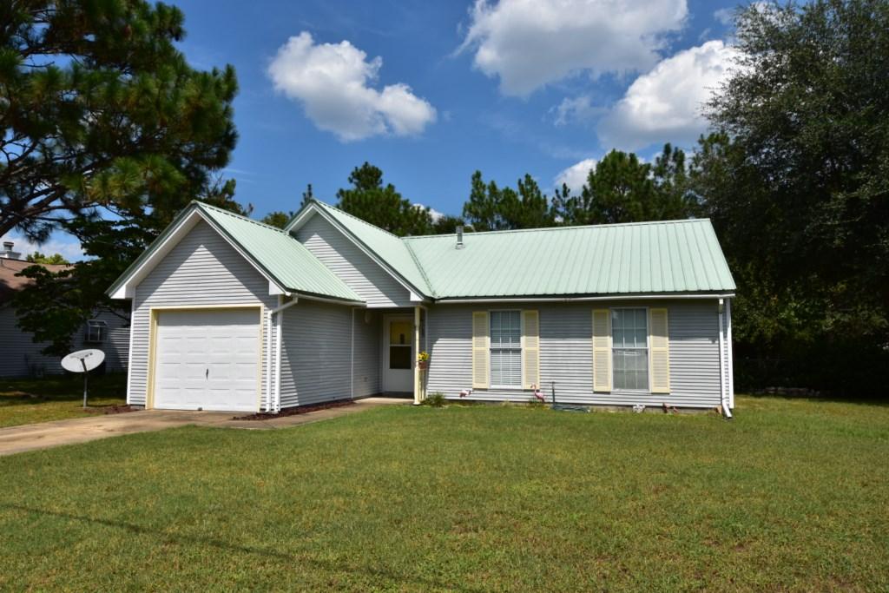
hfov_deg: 73.7
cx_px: 444
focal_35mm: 24
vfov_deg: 53.1
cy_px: 296
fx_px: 593
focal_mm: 16
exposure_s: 1/400
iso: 200
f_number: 11
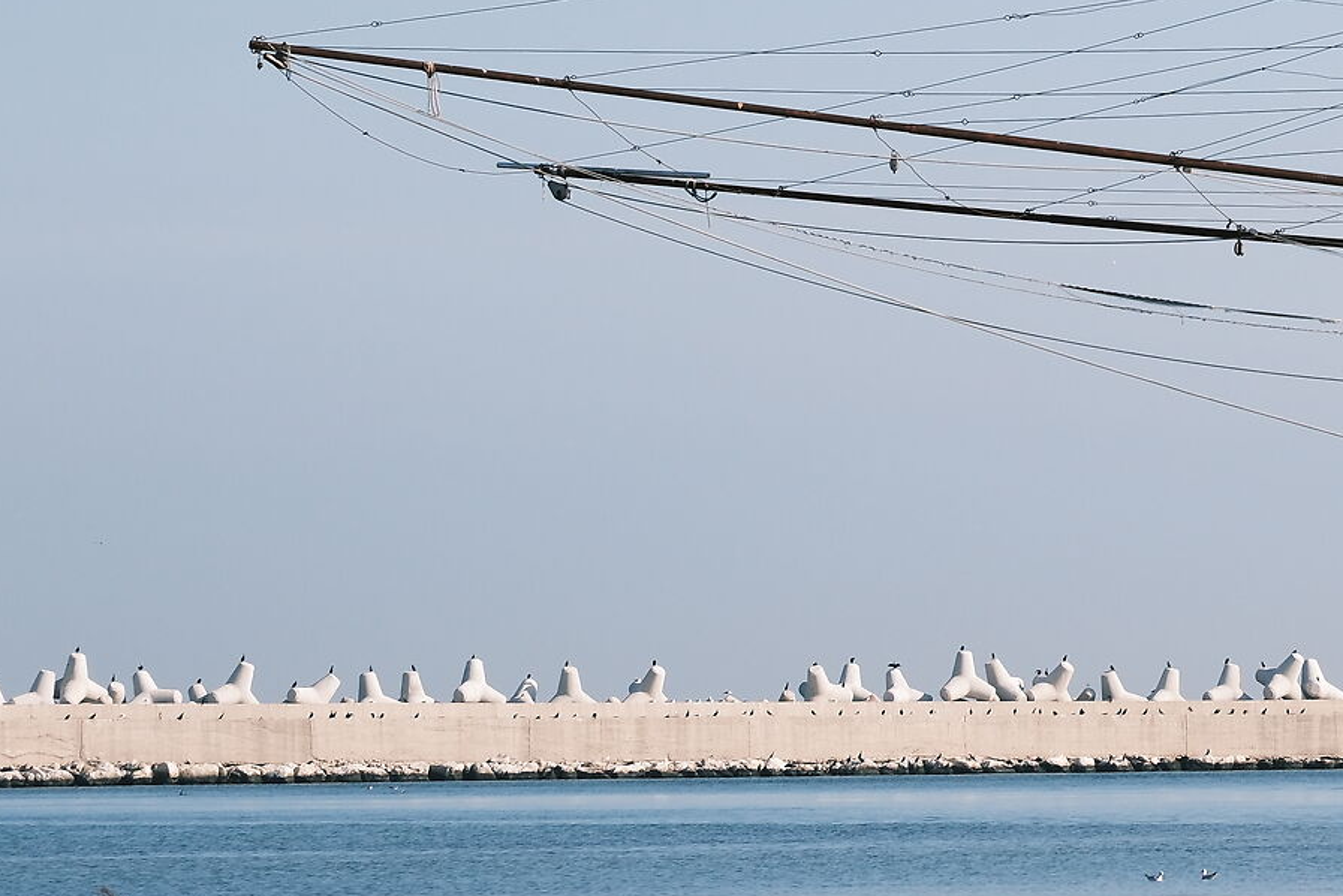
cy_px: -54
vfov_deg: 4.9
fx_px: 10482
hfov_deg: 7.3
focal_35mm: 281
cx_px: 1738
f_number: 8
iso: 200
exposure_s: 1/500
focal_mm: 70
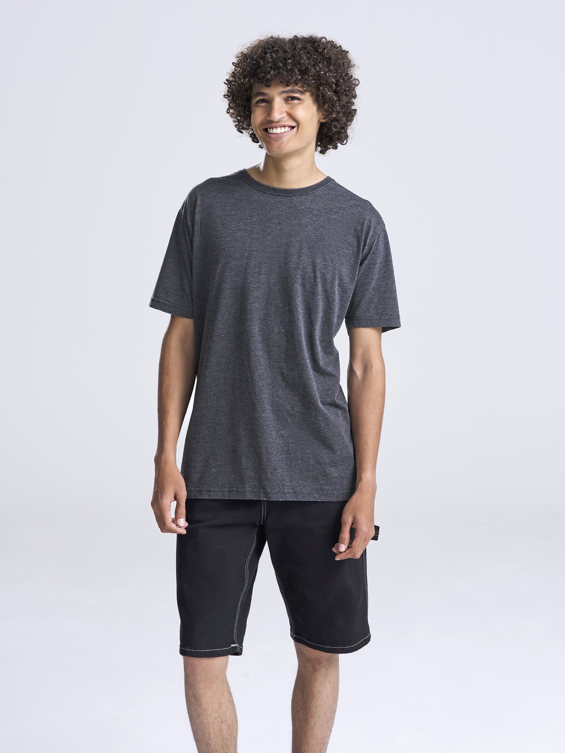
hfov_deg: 14.4
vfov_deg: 19.1
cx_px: 282
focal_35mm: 103
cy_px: 342
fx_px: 2241
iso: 400
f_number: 10
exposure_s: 1/160
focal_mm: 95
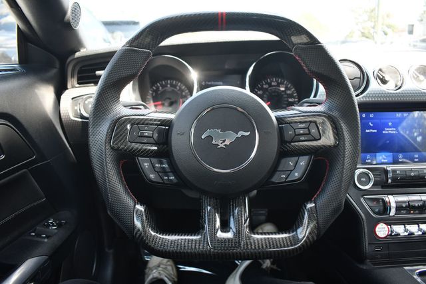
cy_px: 142
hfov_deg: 67.4
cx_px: 213
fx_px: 319
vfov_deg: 47.9
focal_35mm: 27
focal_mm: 18
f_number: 3.5
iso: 720
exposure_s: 1/250
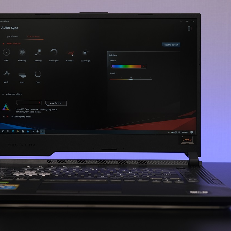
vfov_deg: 26.1
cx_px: 86
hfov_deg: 26.0
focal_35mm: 66
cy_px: 115
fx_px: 498
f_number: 4
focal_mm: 34.3
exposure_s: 1/60
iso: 200
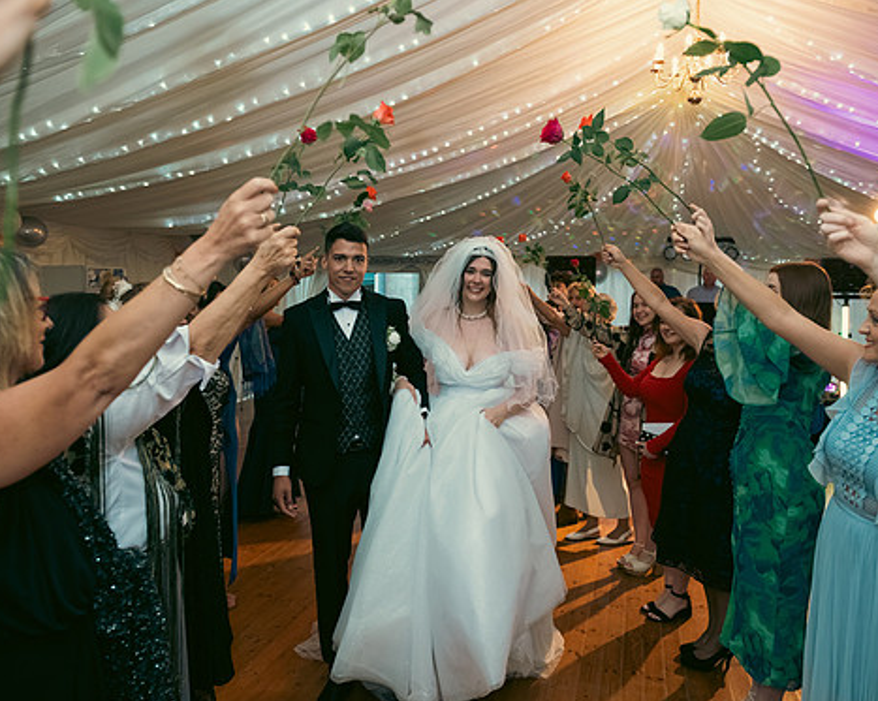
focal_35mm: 28
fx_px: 727
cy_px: 347
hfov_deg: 62.2
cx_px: 429
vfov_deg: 51.5
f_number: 3.5
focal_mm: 24
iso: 800
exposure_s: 1/160
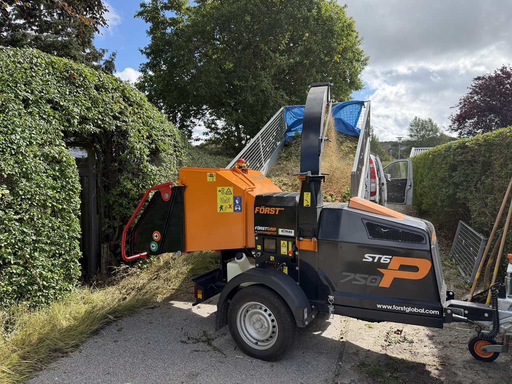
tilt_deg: -3.3
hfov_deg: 71.6
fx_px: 355
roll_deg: +0.0
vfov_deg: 56.8
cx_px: 256
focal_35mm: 24
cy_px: 192
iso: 100
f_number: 1.78
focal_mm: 6.76
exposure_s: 1/1949
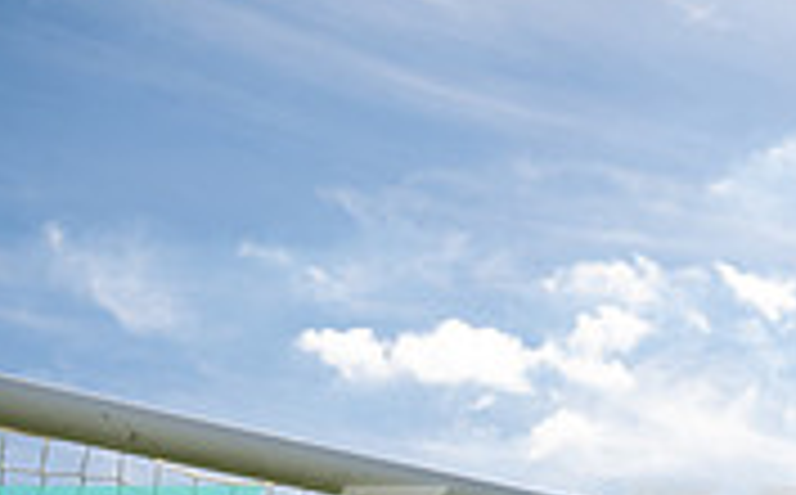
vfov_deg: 12.2
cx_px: 666
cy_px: 945
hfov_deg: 21.3
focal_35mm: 96
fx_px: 2079
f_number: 8
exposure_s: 1/250
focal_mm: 37
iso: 100
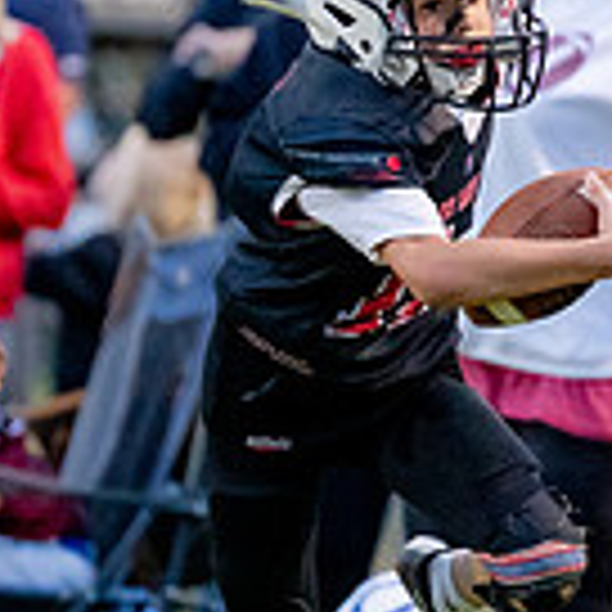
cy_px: 259
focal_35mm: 873
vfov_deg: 2.0
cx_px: 418
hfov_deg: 2.0
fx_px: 17462
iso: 4000
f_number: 2.8
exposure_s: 1/1250
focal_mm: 200
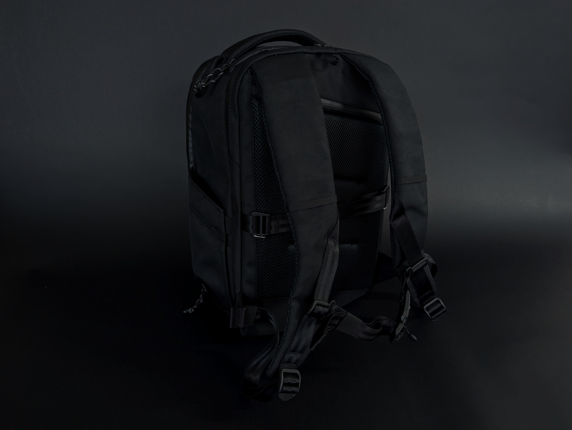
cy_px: 215
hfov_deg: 71.5
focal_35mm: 24
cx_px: 286
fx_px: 397
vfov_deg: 56.9
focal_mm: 6.9
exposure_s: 1/90
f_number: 1.68
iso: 573
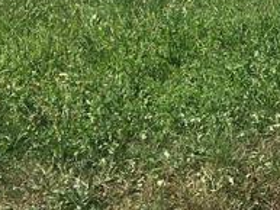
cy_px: 51
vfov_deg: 9.6
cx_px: 588
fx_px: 1246
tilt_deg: -13.8
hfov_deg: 11.4
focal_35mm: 154
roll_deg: +0.0
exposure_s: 1/1789
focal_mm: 4.15
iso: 25
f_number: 2.2
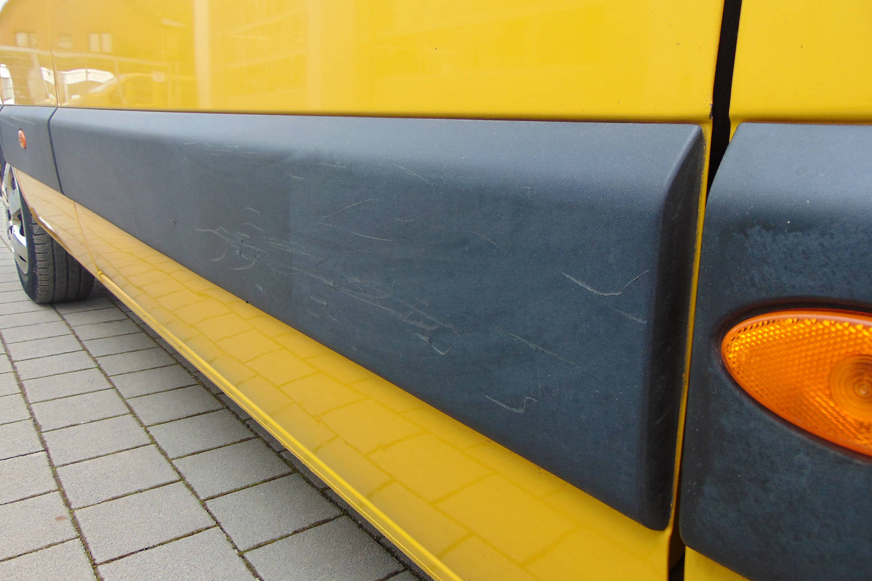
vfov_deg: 47.9
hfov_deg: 67.4
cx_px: 437
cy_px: 302
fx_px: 654
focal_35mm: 27
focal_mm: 4.5
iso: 80
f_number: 3
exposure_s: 1/320
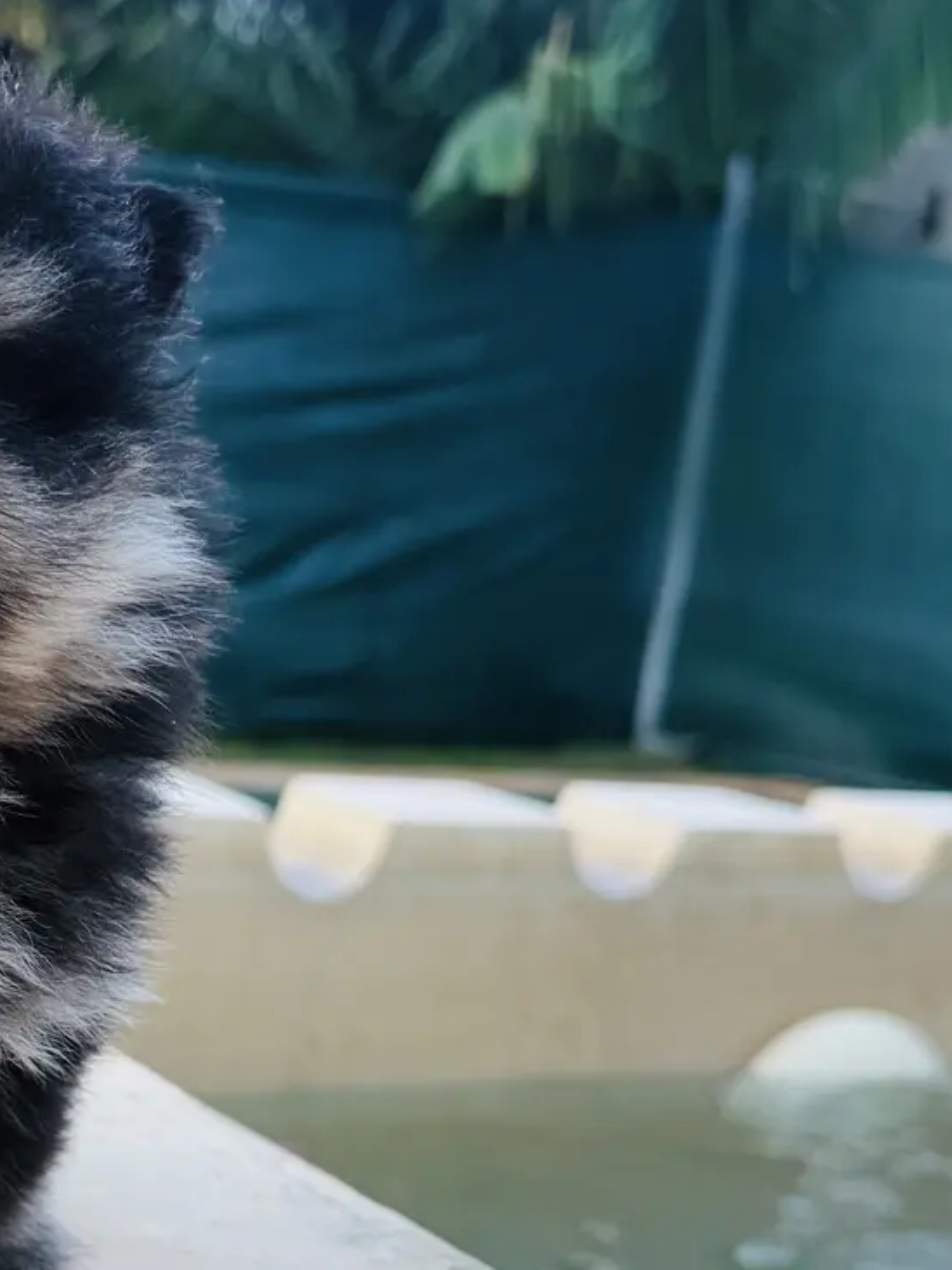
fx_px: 2163
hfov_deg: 24.2
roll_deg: -5.4
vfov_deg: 32.0
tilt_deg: -10.7
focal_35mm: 59
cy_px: 972
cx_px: 113
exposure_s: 1/344
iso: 80
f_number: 1.78
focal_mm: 6.76
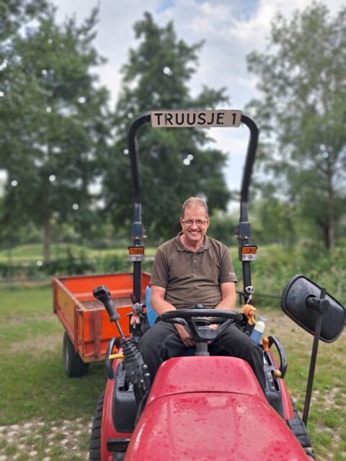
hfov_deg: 51.4
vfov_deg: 65.3
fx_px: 360
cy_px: 230
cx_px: 173
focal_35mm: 27
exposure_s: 1/139
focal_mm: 4
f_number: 1.8
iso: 50
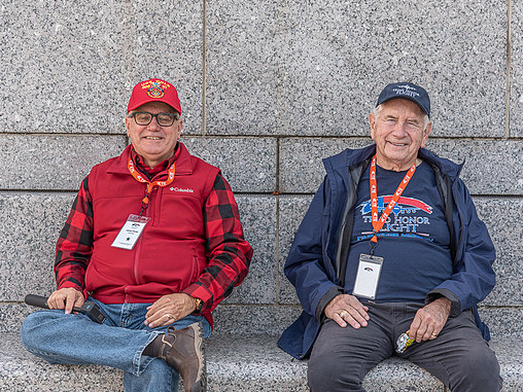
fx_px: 1360
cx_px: 281
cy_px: 195
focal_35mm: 90
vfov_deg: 16.4
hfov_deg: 21.8
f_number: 5
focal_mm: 82
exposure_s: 1/400
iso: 500
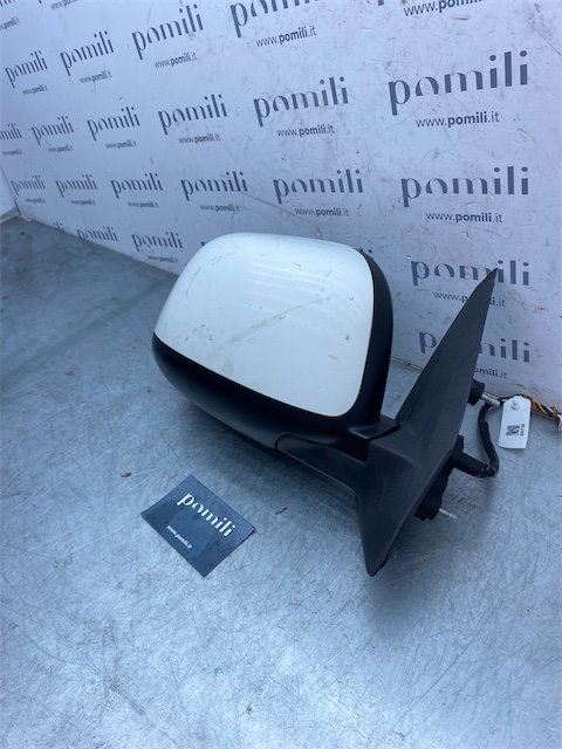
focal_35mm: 26
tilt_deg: -40.2
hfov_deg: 53.1
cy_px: 374
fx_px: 563
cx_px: 281
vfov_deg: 67.3
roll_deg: +8.7
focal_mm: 4.25
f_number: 1.8
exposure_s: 1/1182
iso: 32
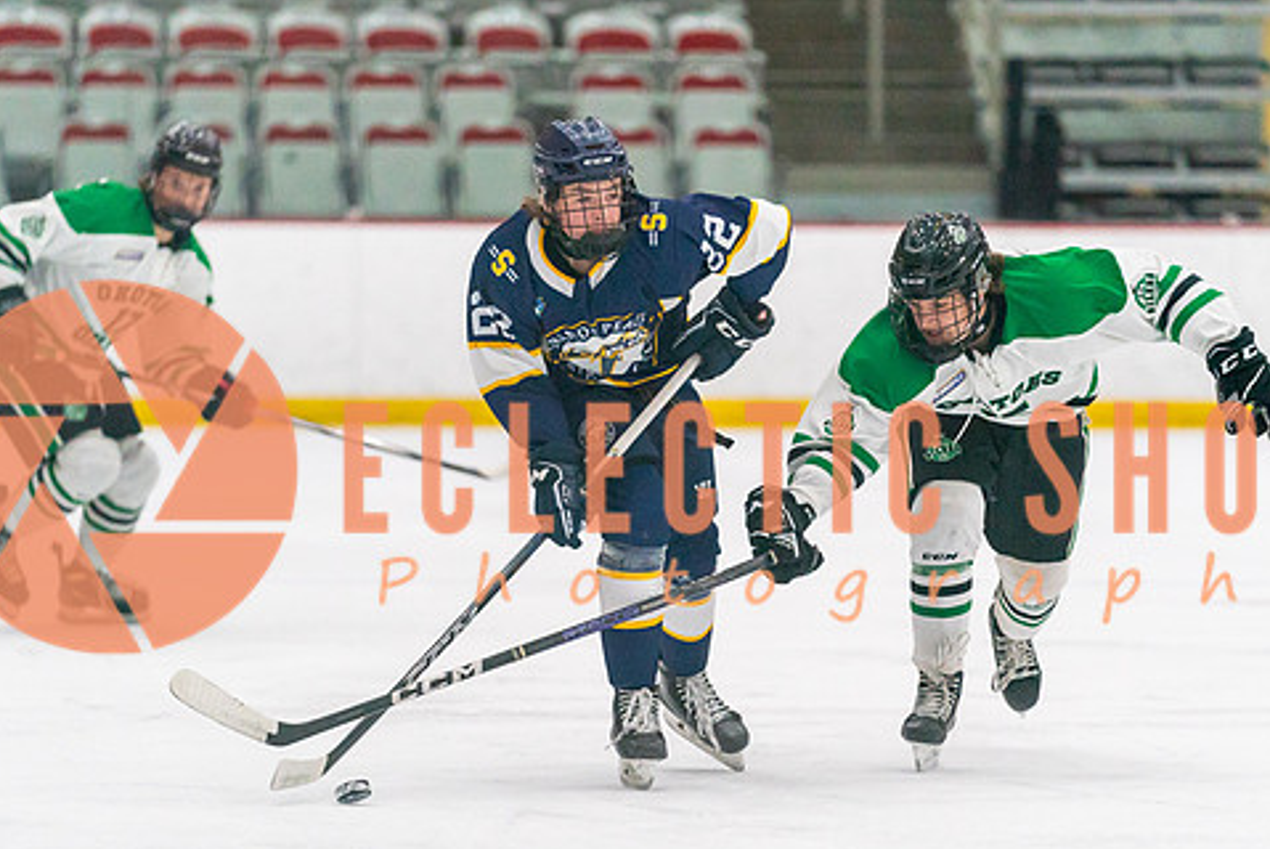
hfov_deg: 6.7
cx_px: 673
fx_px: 10907
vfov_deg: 4.5
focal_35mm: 309
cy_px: 605
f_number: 2.8
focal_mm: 200
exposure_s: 1/1250
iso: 3200
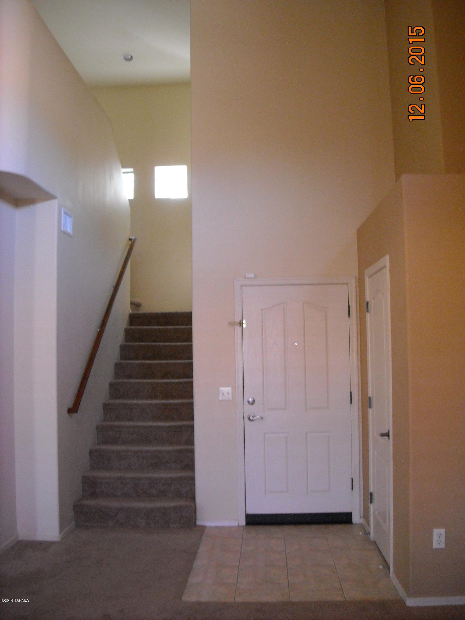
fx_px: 627
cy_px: 310
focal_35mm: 35
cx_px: 232
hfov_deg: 40.7
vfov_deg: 52.6
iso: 400
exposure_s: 1/31
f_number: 2.8
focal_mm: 5.7
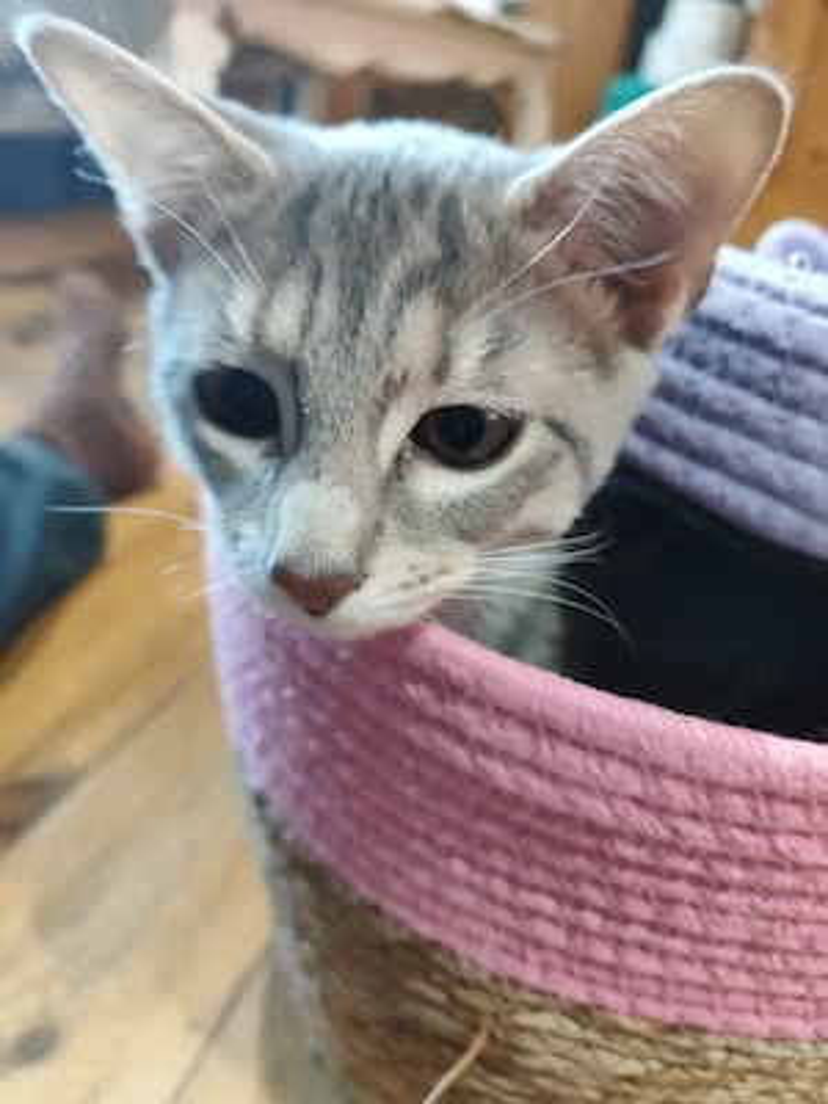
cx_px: 414
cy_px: 552
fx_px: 734
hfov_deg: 58.9
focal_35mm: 23
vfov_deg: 73.9
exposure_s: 1/33
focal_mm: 5.59
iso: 2106
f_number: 1.88
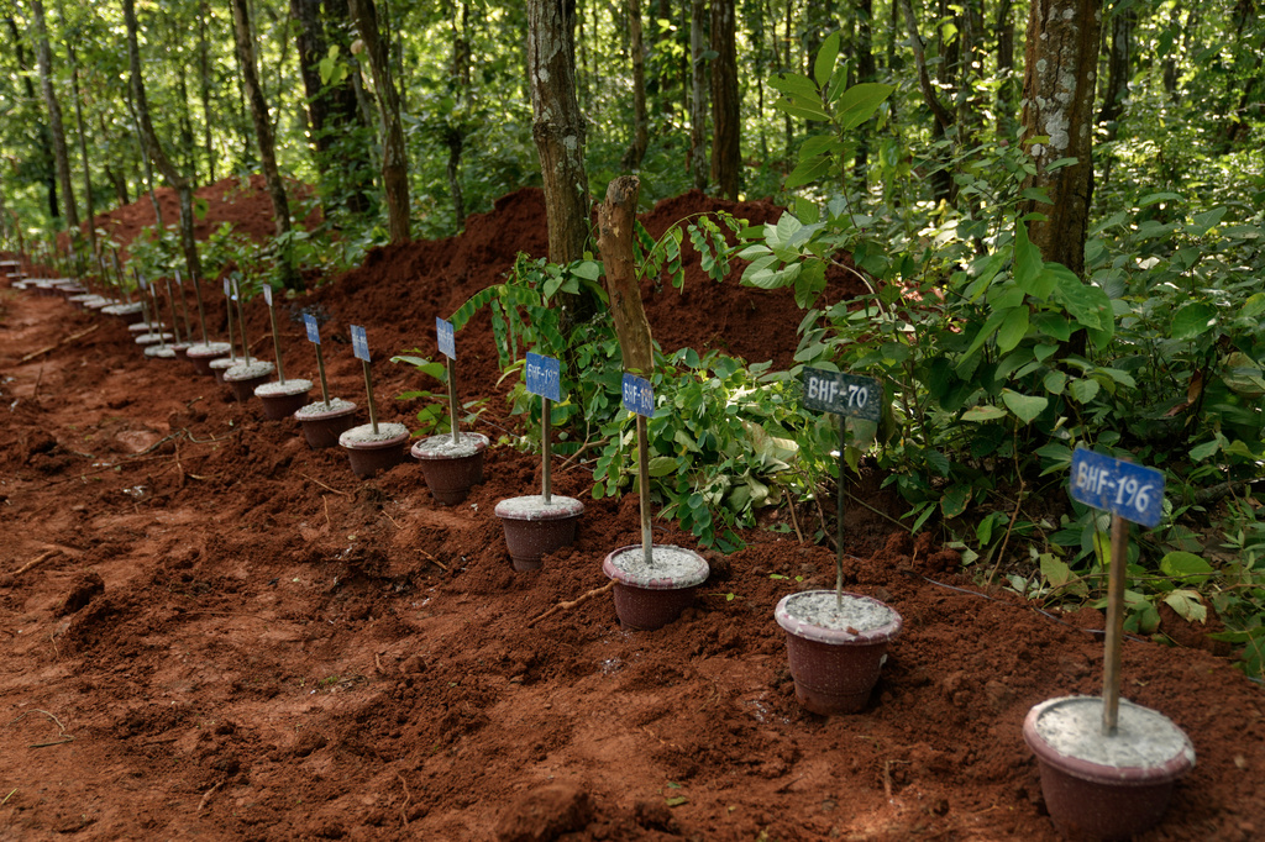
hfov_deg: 54.4
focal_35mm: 35
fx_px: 1229
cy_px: 421
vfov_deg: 37.8
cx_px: 632
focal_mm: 35
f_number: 2.8
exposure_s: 1/320
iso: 320
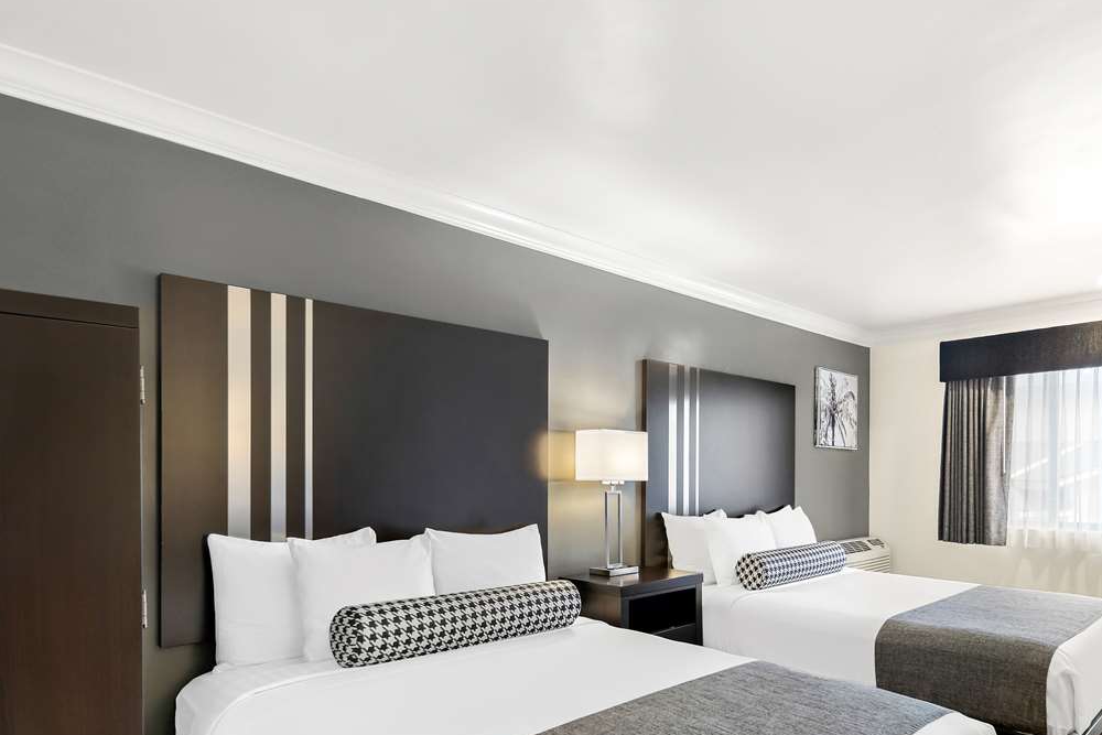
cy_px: 544
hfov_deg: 89.4
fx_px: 551
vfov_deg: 63.7
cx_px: 631
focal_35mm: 18
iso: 500
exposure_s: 1/400
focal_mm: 12
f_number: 9
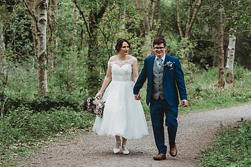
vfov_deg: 12.2
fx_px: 781
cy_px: 85
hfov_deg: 18.3
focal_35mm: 112
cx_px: 144
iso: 200
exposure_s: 1/400
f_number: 3.2
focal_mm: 70
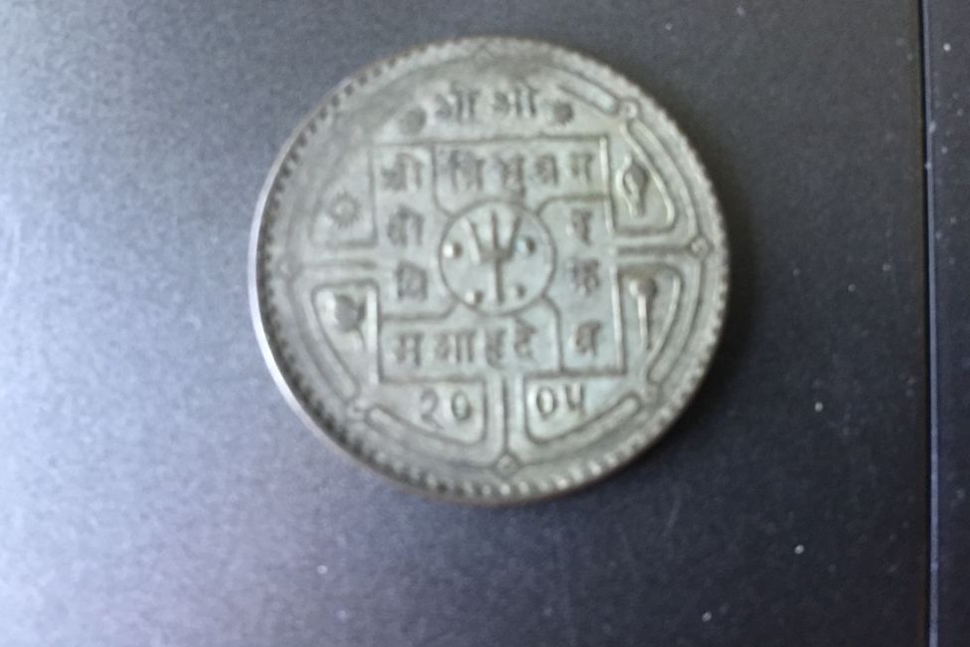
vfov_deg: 42.2
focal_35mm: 31
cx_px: 474
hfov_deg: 60.3
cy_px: 278
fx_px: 835
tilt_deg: -82.5
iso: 125
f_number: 2.2
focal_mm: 4.15
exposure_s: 1/8
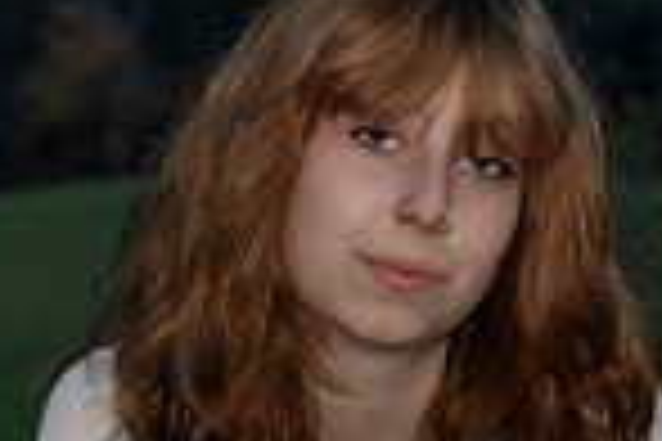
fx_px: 5075
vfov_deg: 5.0
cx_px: 167
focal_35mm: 276
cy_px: 236
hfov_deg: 7.5
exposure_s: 1/60
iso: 200
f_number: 5.6
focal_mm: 70
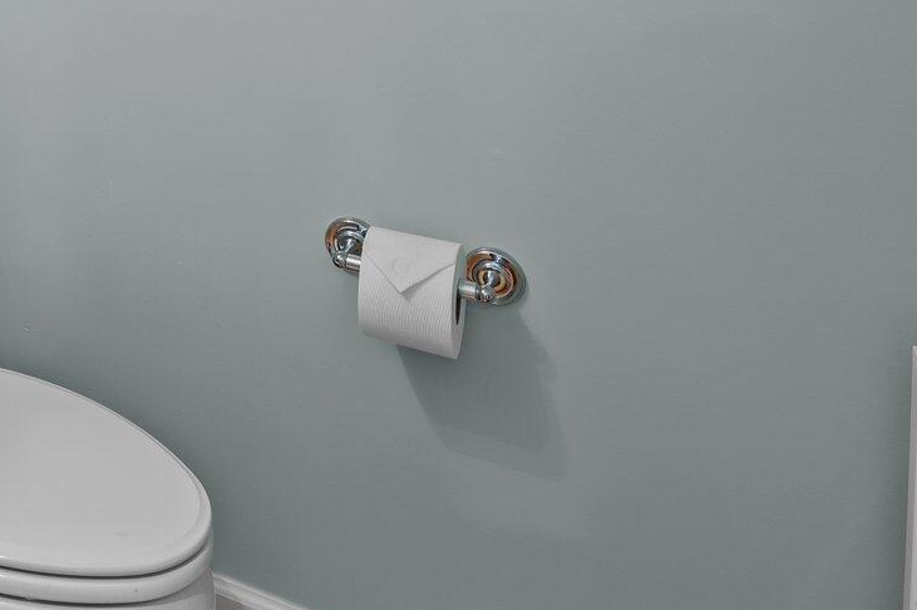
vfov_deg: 25.9
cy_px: -233
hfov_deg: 37.0
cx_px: -147
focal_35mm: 42
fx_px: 1069
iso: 400
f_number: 6.3
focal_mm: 15
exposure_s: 1/5
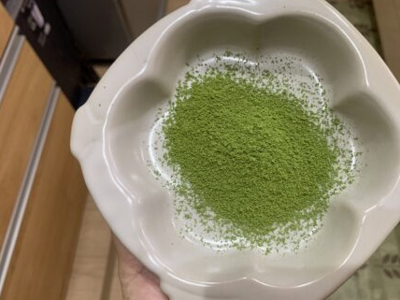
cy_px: 167
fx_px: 358
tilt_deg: -63.1
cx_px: 235
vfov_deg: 45.4
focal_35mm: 31
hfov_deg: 58.0
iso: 100
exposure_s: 1/63
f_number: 1.8
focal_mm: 4.25
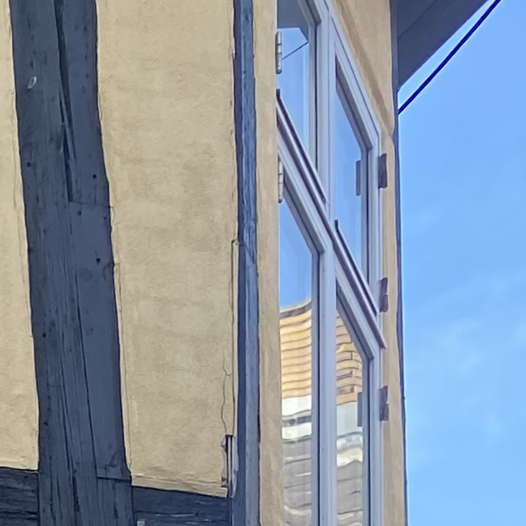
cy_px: 1521
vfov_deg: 9.7
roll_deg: -2.6
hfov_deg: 10.9
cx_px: -582
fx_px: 2458
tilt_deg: +3.9
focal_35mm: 143
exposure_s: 1/288
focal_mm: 4.25
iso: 32
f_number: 1.8
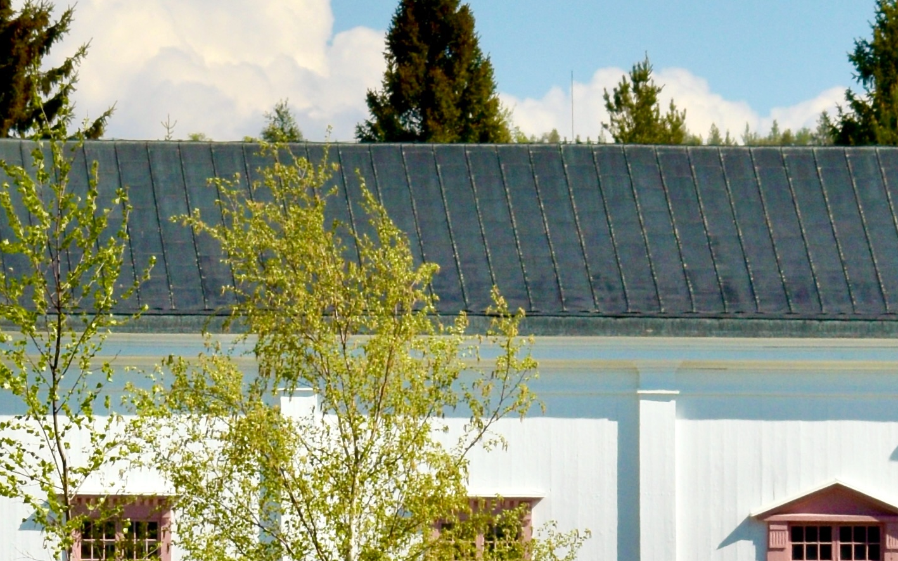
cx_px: 521
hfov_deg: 4.6
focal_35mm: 453
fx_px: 11088
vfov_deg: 2.9
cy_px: 375
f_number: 8
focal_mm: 70
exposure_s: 1/1250
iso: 200
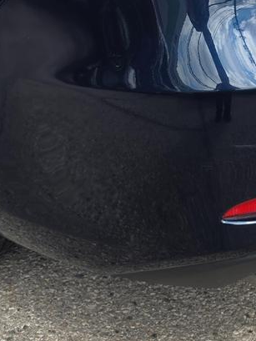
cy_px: -15
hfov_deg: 20.4
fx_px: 710
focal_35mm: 72
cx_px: 143
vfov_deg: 25.4
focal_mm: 6.3
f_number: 1.7
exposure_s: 1/2198
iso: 80
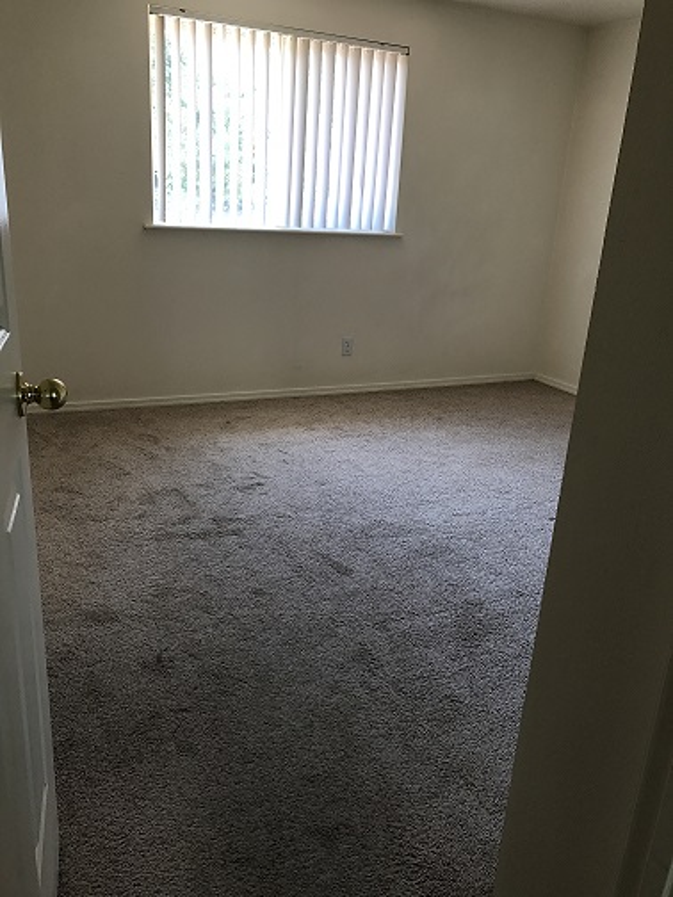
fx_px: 726
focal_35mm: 28
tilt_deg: -18.0
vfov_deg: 63.4
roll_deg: -3.6
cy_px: 448
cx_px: 336
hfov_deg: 49.7
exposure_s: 1/40
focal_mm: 3.99
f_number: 1.8
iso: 20
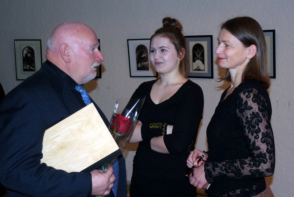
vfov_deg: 33.4
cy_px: 98
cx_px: 147
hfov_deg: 48.4
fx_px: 327
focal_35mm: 40
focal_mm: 26
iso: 400
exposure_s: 1/50
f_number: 4
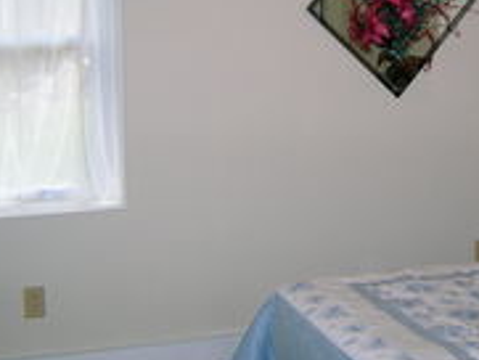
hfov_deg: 27.7
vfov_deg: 21.0
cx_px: 360
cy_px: 56
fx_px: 955
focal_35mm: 69
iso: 88
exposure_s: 1/60.1
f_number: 2.9
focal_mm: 5.7
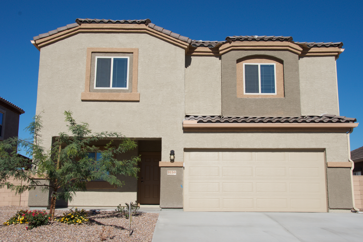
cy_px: 121
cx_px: 182
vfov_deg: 34.2
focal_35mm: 39
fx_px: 393
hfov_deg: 49.6
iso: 200
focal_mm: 26
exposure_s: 1/320
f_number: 16
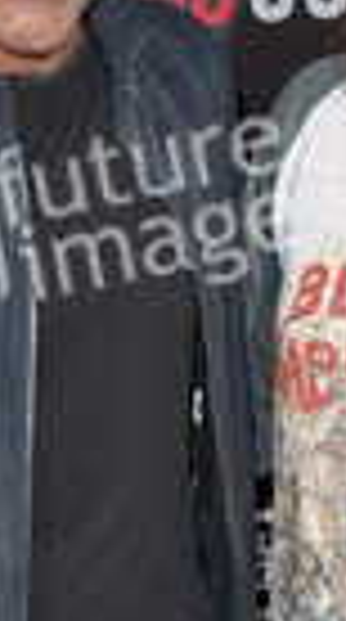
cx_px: 200
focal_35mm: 213
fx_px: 3496
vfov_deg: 10.1
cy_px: 450
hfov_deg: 5.7
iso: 400
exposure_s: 1/400
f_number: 4.5
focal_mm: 70
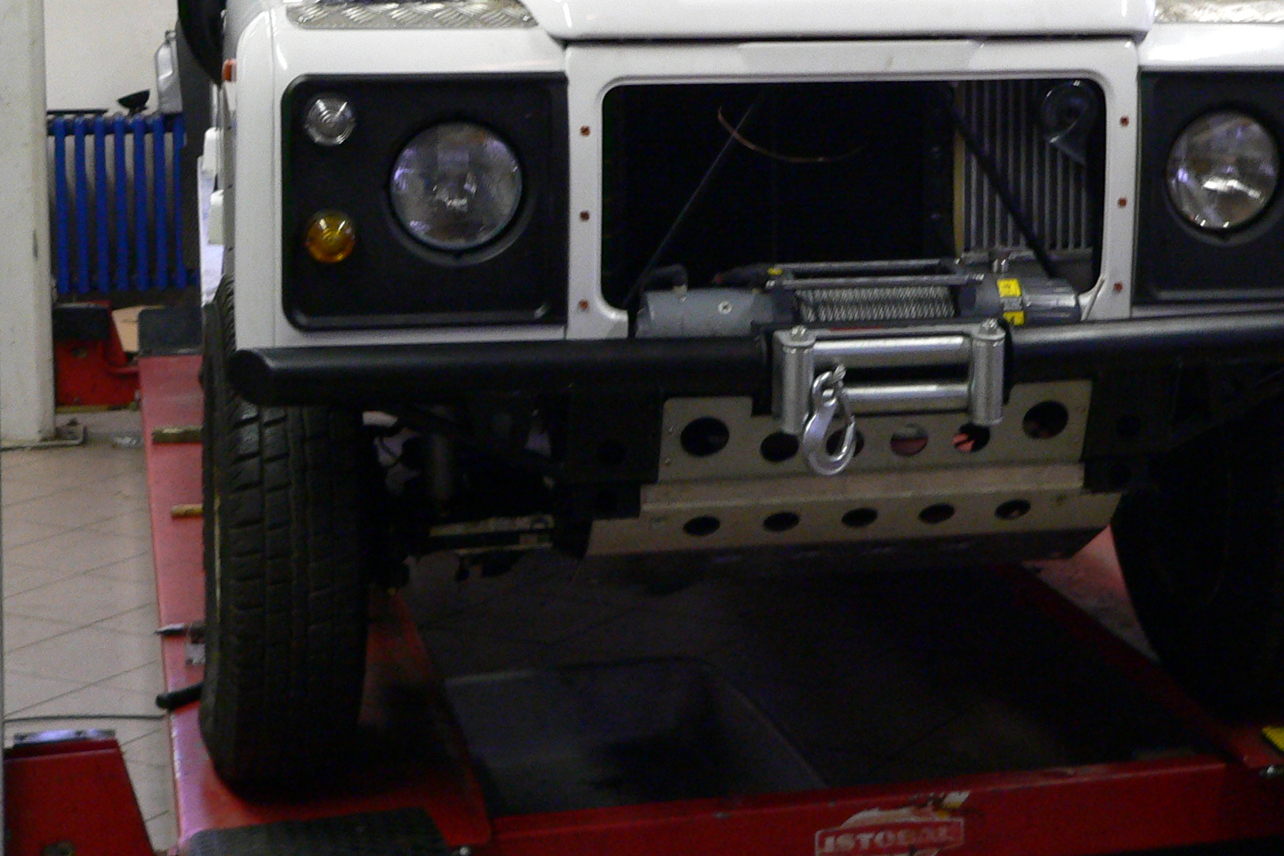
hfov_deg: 26.1
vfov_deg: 17.5
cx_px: 918
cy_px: 139
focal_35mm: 77
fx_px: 2746
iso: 200
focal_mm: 7.9
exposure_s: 1/15
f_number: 2.8
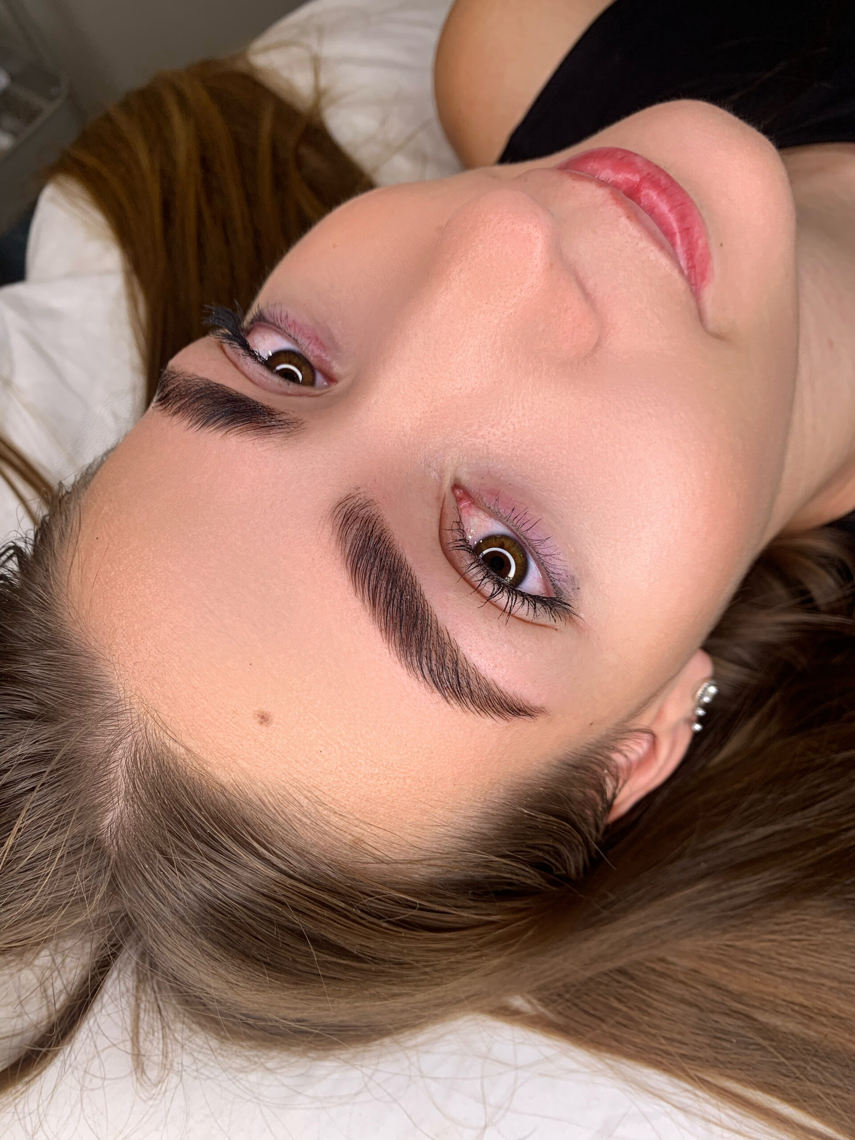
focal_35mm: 26
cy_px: 570
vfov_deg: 67.3
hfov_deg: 53.1
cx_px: 428
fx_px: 856
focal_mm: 4.25
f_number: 1.8
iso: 25
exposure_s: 1/114
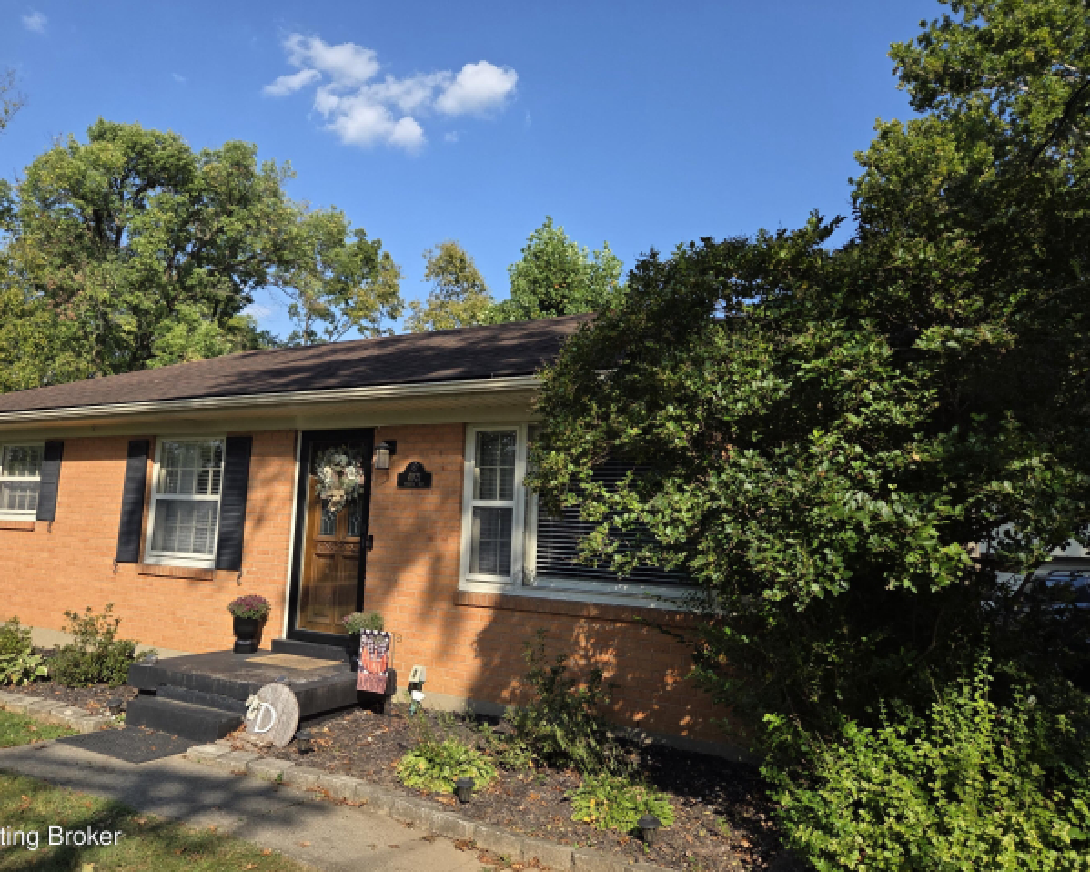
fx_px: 806
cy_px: 422
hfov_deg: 67.9
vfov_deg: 56.8
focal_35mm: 25
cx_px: 489
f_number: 1.8
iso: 80
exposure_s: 1/3892
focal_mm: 5.4
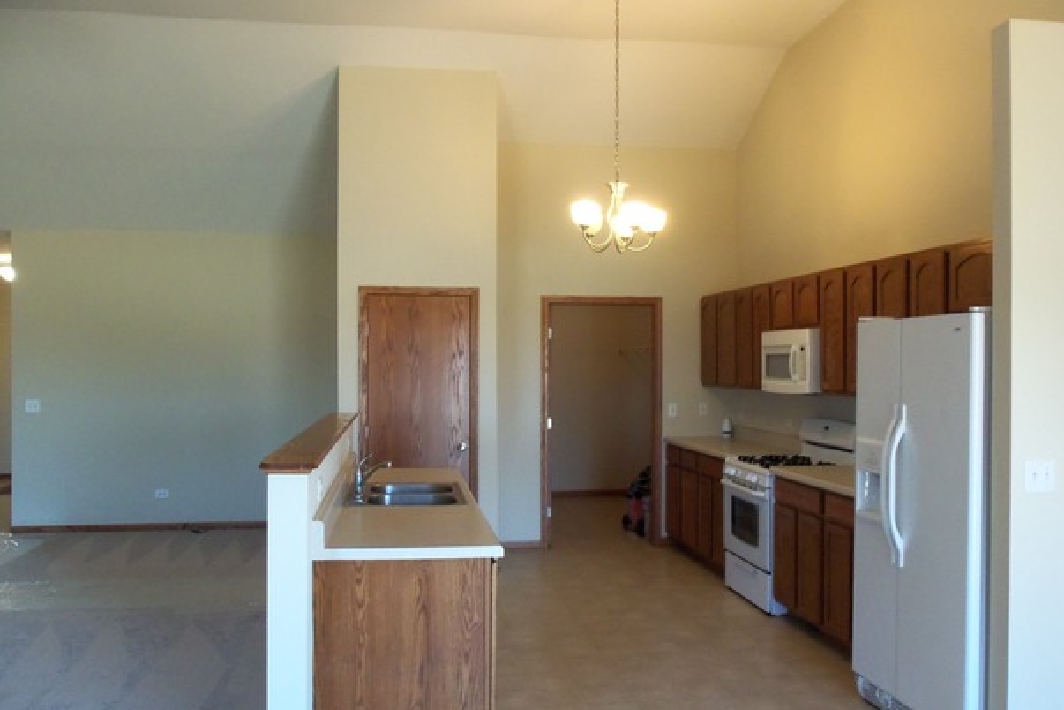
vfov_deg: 41.1
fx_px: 946
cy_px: 362
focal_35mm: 32
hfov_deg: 58.7
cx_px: 536
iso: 250
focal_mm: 5.2
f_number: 3.4
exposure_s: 1/30
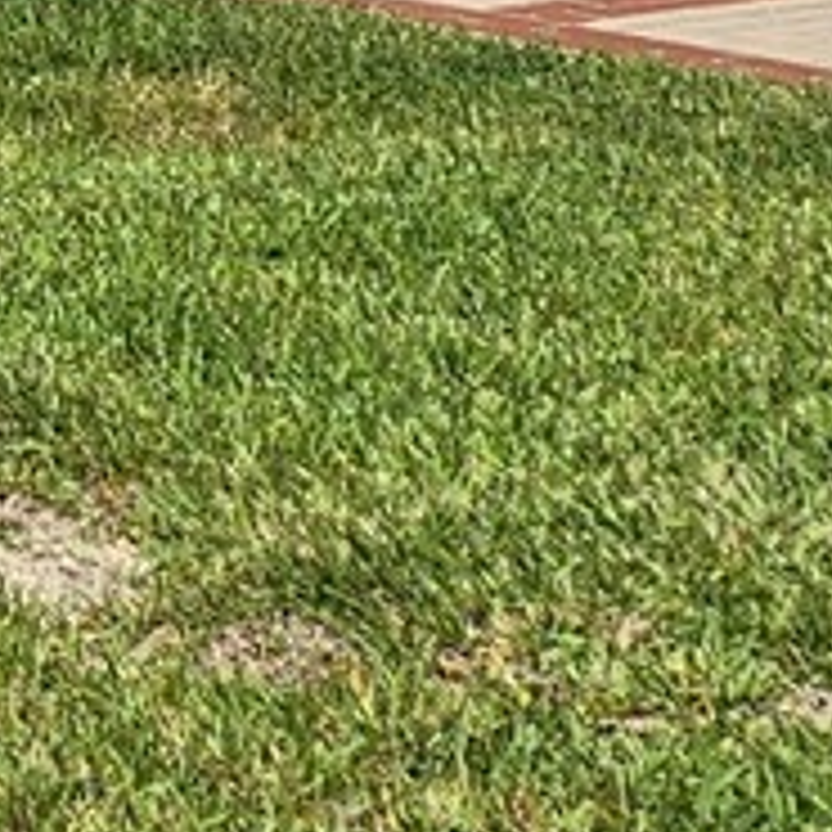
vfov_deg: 9.8
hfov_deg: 9.1
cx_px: -1084
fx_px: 4786
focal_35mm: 176
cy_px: -229
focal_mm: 6.3
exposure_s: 1/1117
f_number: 1.7
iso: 12
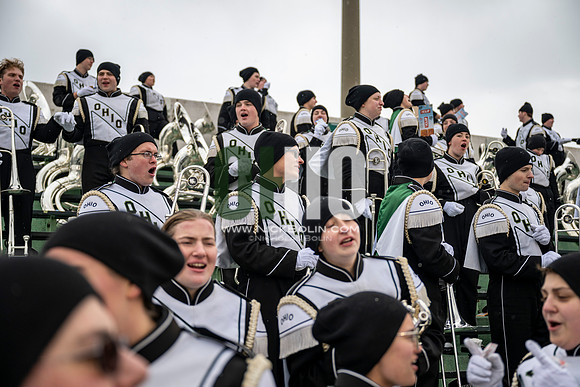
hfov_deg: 47.4
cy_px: 194
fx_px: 661
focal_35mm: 41
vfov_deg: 32.6
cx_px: 290
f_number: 2.8
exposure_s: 1/500
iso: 160
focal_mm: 41
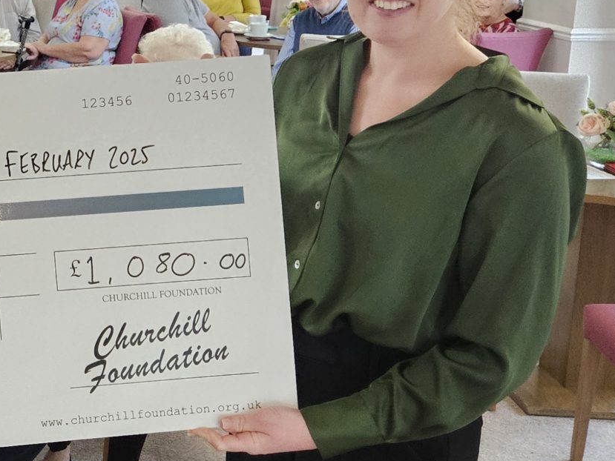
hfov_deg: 24.6
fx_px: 1262
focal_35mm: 71
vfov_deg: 20.5
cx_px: -141
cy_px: 87
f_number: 1.8
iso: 800
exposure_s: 1/100
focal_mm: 5.4
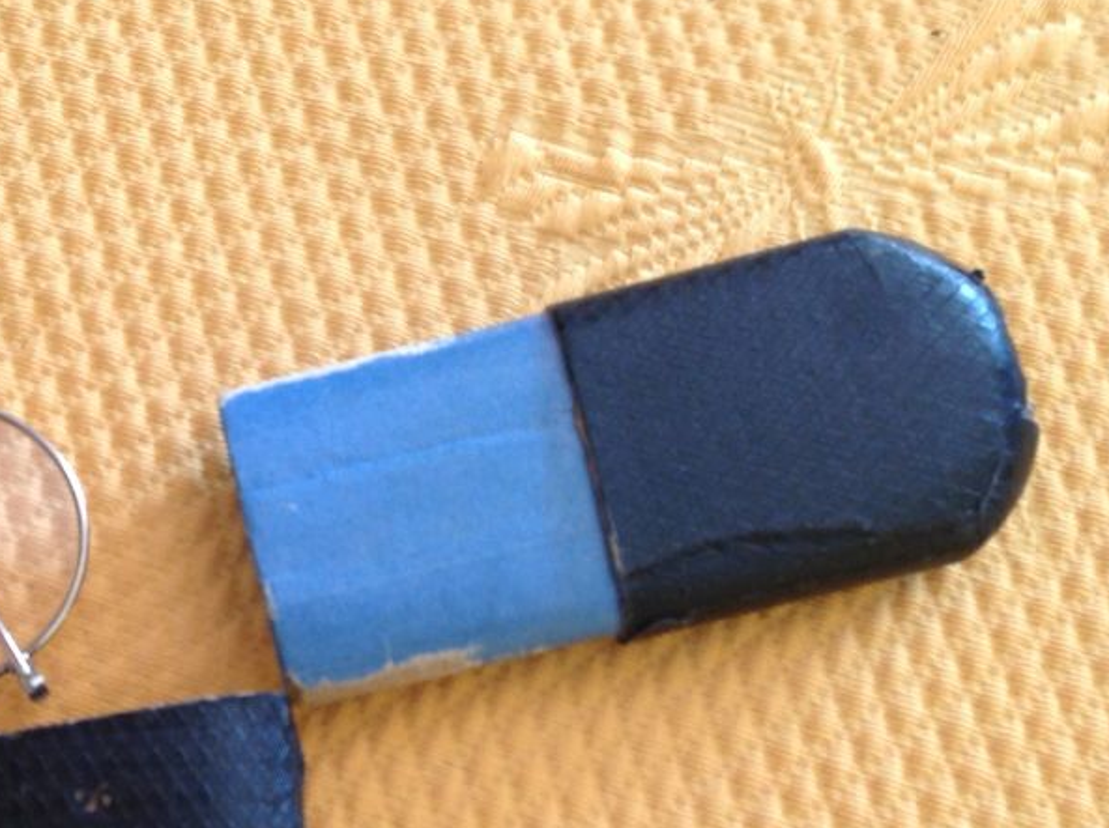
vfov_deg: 24.5
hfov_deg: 31.9
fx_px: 1888
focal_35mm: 59
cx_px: 221
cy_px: 601
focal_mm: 4.28
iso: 80
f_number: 2.4
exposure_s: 1/15
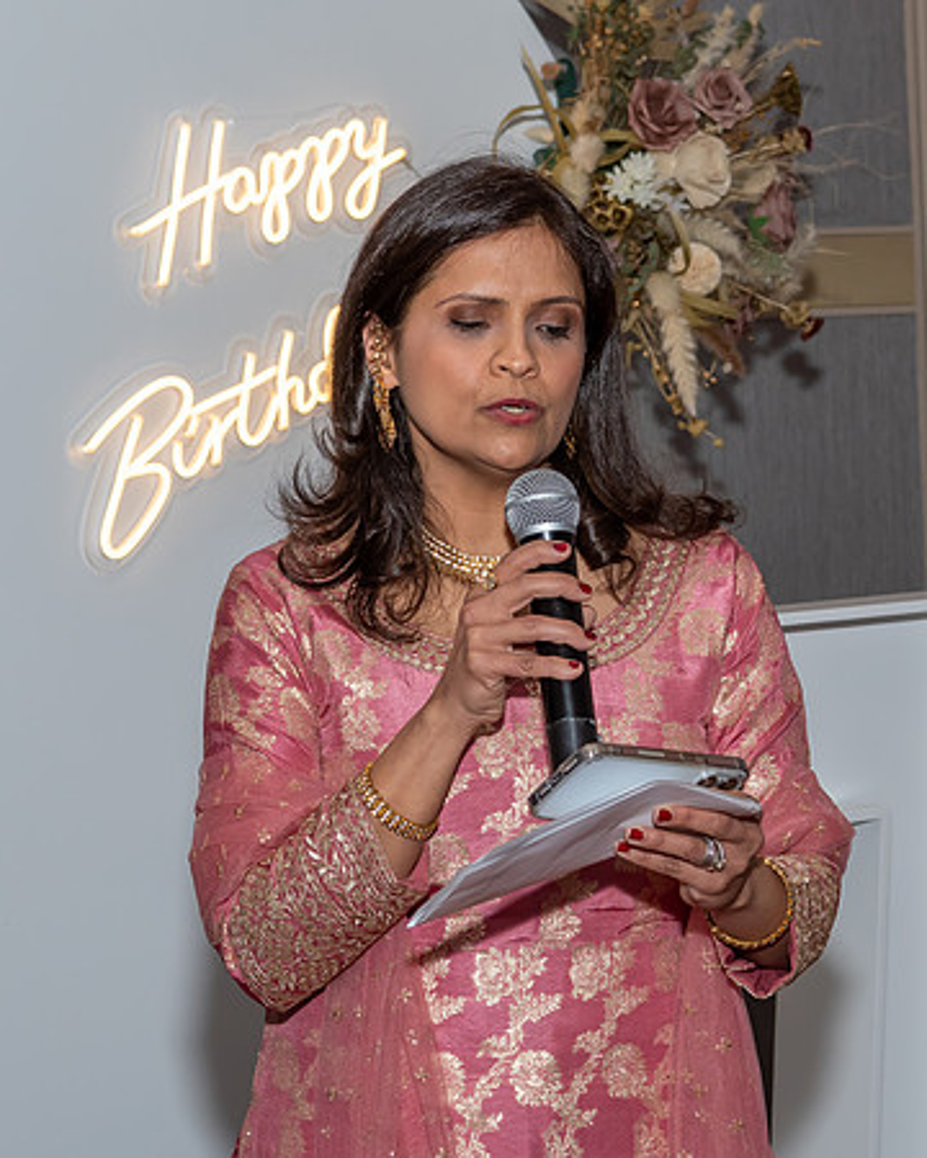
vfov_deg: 15.1
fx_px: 4370
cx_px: 805
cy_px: 558
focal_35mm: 127
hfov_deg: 12.0
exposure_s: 1/250
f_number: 7.1
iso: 500
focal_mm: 55
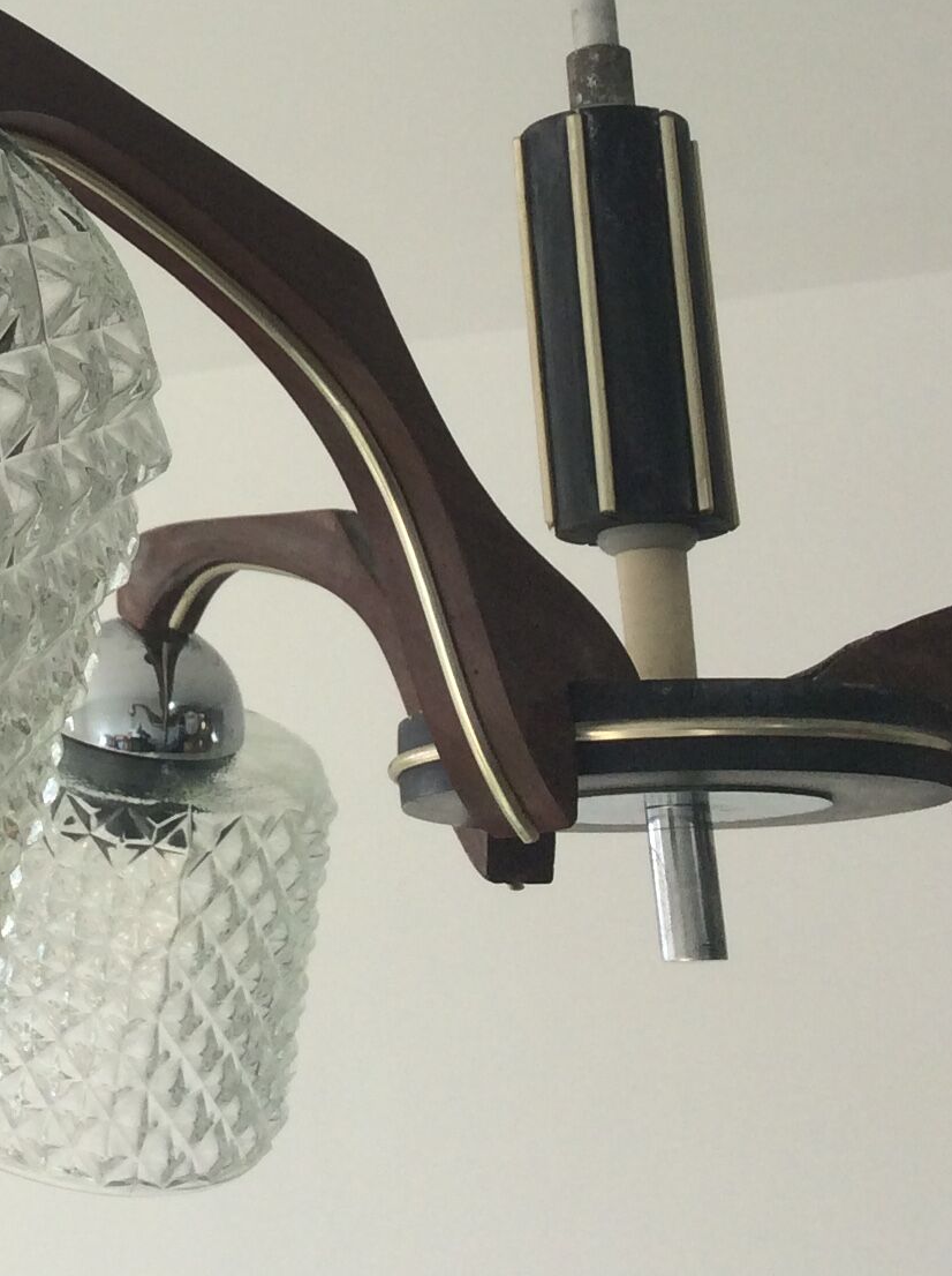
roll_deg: +1.7
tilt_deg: +18.3
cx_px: -28
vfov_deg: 25.5
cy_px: 233
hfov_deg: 19.0
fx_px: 2758
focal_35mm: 75
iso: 32
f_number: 2.4
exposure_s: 1/202
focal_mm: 3.3
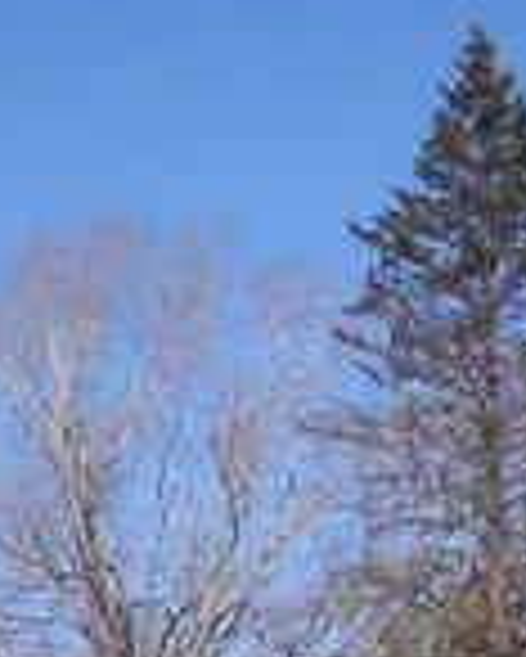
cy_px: 569
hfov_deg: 11.1
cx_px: 243
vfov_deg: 13.7
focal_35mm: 139
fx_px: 2702
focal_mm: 6
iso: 100
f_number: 8
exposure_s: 1/325
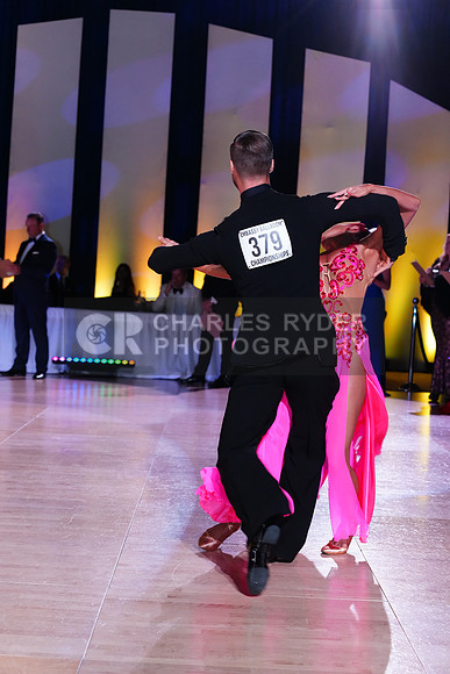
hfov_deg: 18.4
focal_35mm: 74
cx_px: 225
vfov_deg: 27.3
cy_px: 337
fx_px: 1387
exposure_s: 1/250
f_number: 5
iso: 3200
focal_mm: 74
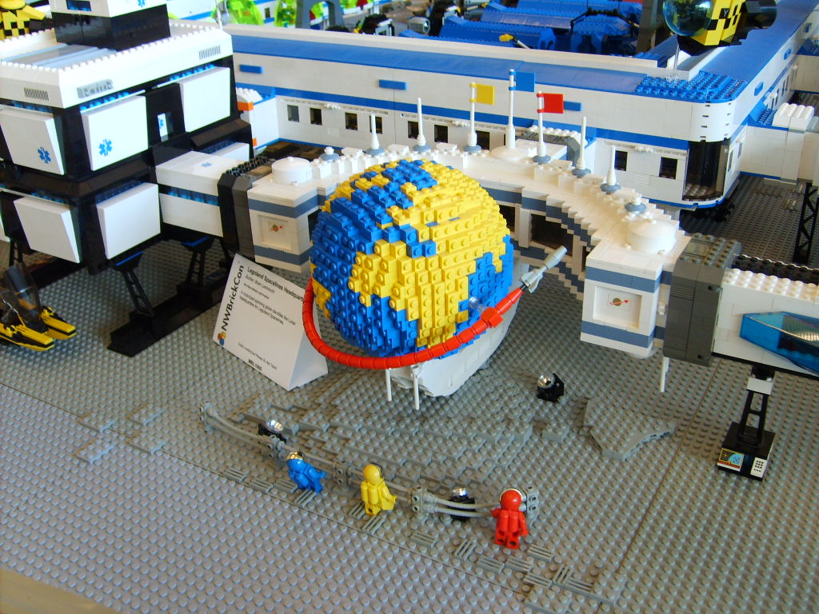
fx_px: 828
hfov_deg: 52.6
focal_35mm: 35
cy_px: 307
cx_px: 410
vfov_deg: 40.7
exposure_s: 1/30
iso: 66
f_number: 2.8
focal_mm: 5.8
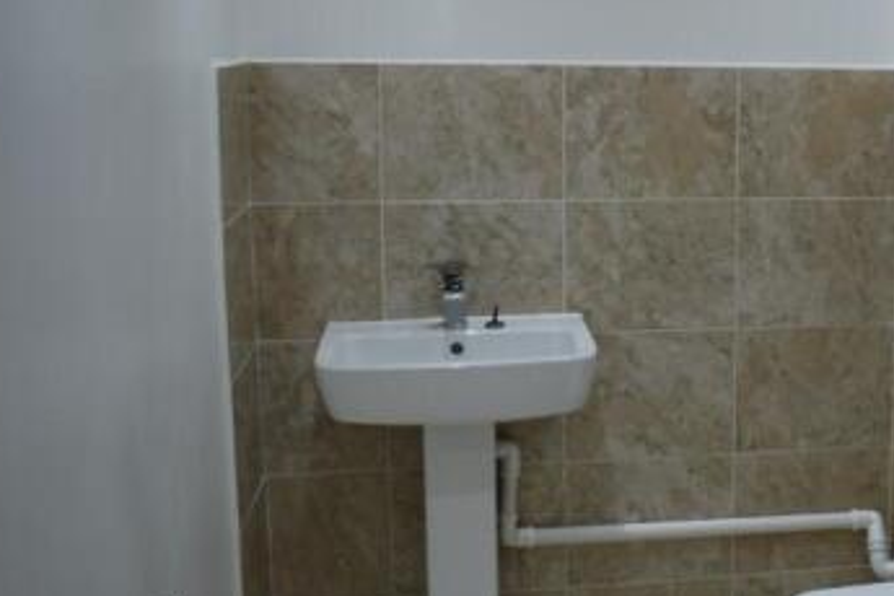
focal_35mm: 57
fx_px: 1415
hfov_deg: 33.2
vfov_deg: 23.7
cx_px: 810
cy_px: 224
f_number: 5
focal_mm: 20
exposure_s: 1/100
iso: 400
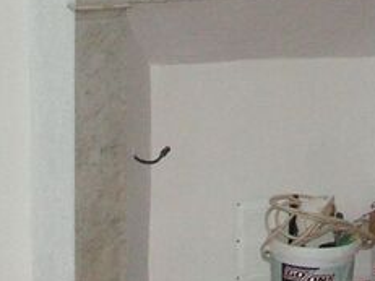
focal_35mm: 156
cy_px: -167
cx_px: 211
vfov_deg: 9.2
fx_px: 1689
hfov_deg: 12.7
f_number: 3.2
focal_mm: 6
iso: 160
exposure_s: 1/40
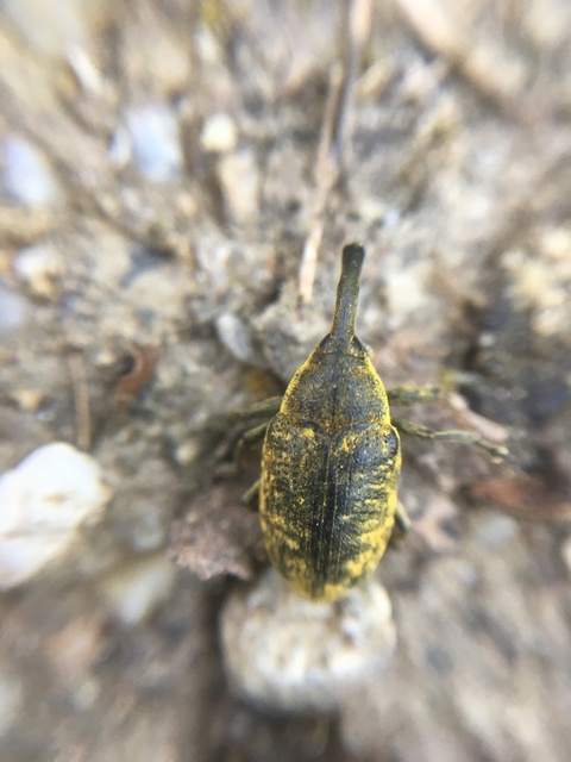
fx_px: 638
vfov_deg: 61.7
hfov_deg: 48.2
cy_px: 381
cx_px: 286
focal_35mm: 29
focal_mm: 4.15
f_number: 2.2
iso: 32
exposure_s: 1/33
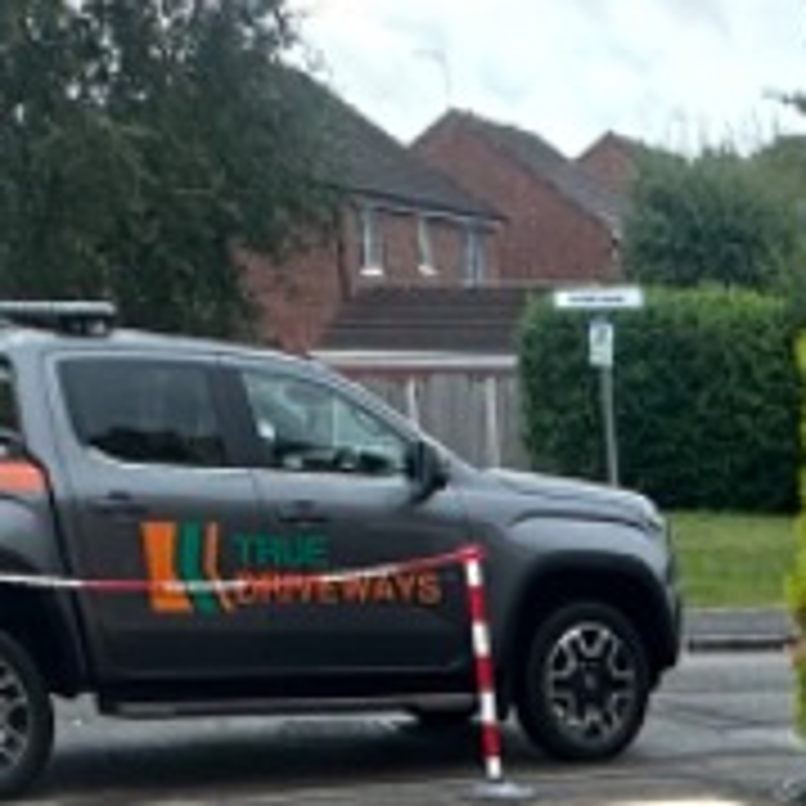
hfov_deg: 19.9
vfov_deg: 14.2
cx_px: 896
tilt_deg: -35.2
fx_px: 2186
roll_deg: -2.1
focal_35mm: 83
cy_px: 1932
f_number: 2.2
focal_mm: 2.22
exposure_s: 1/385
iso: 40
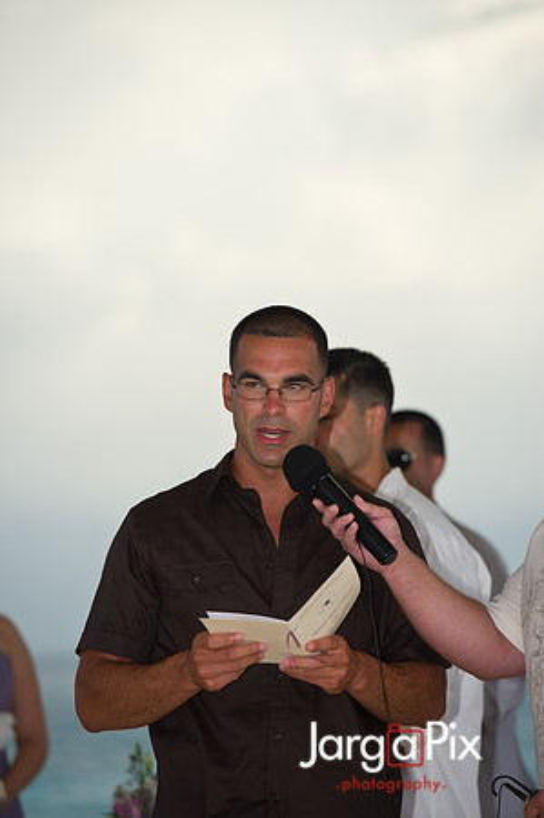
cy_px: 409
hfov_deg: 7.4
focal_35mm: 185
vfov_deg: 11.1
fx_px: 4203
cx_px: 272
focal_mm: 185
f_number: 4
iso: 200
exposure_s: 1/640
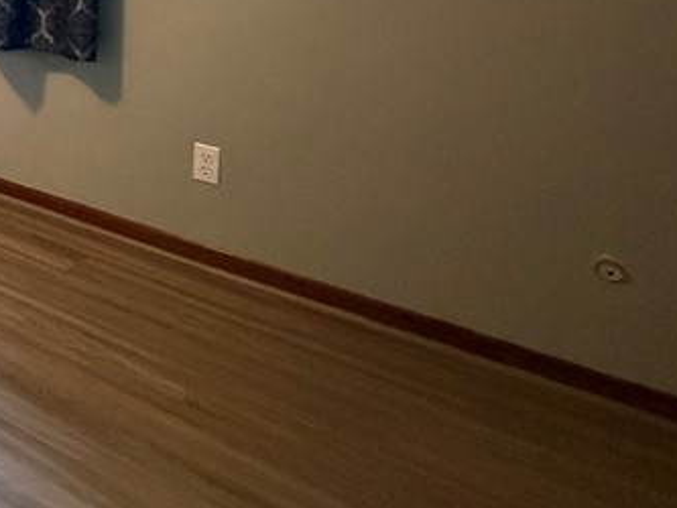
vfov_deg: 29.2
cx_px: -337
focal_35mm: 43
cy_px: -93
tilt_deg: -3.2
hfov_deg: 28.5
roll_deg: -0.6
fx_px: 841
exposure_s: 1/60
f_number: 2.2
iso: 1000
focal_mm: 2.22
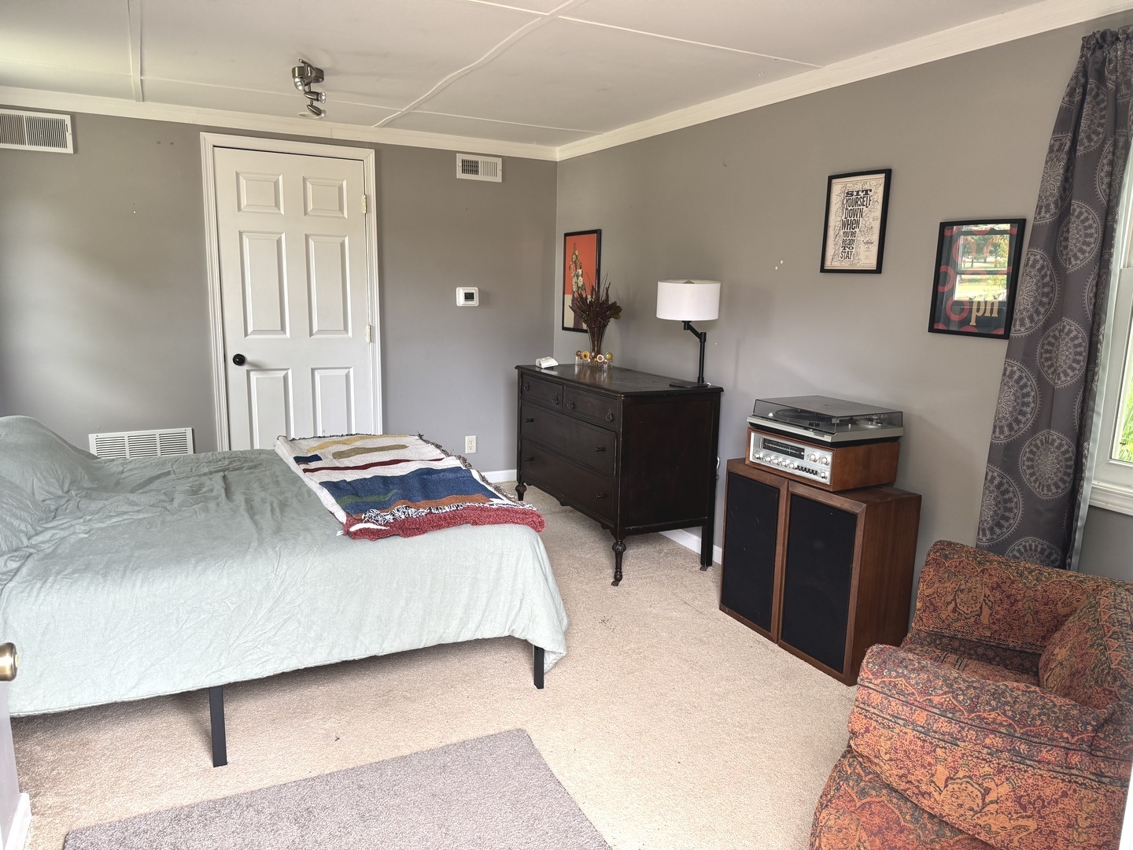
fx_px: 786
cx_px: 566
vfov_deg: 56.8
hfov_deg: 71.6
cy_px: 425
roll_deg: -1.5
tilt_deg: -11.6
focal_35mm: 24
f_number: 1.78
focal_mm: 6.76
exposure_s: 1/121
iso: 160
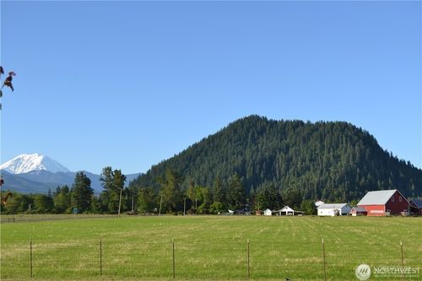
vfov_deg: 26.5
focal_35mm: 51
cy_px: 140
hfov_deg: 38.9
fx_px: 598
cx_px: 211
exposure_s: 1/200
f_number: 7.1
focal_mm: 34
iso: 100
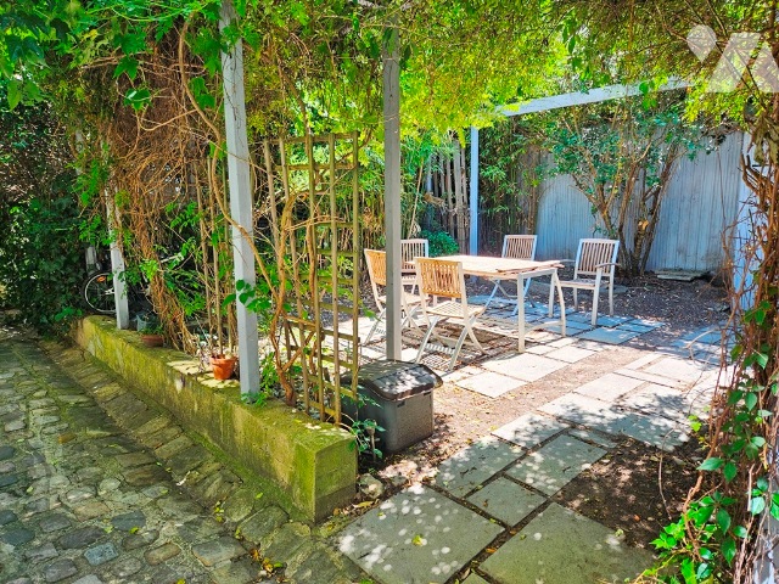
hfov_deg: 73.9
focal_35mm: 23
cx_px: 390
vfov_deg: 58.9
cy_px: 292
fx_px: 518
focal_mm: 5.4
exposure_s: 1/216
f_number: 1.8
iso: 25
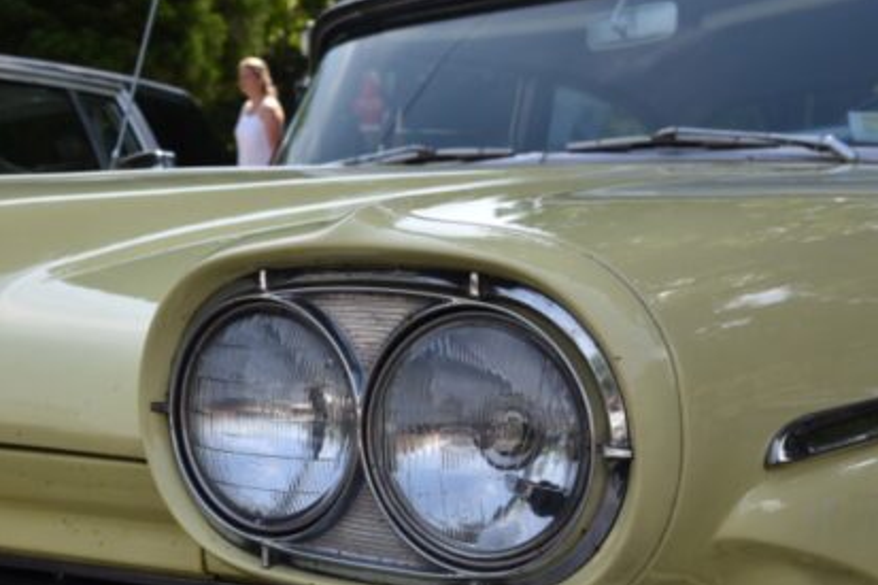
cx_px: 183
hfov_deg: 28.7
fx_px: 1682
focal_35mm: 69
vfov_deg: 19.7
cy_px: 383
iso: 250
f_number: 8
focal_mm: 38
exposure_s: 1/250
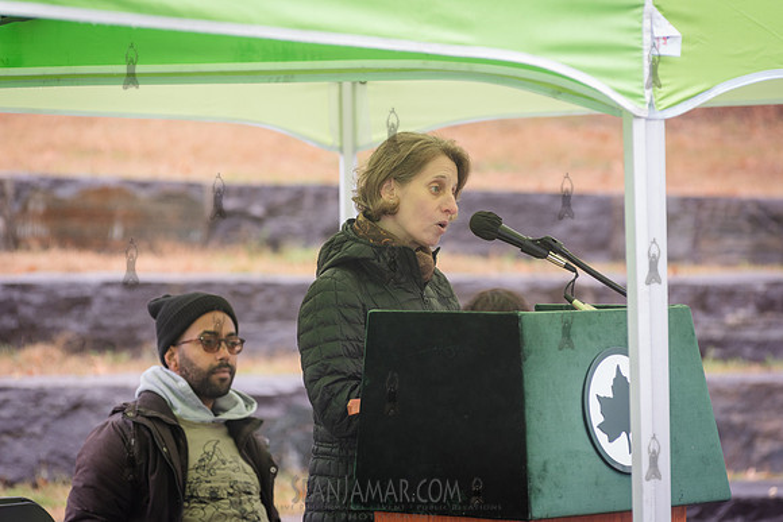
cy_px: 261
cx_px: 392
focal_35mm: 200
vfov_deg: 6.9
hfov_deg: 10.3
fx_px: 4351
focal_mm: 200
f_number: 5.6
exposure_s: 1/250
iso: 640
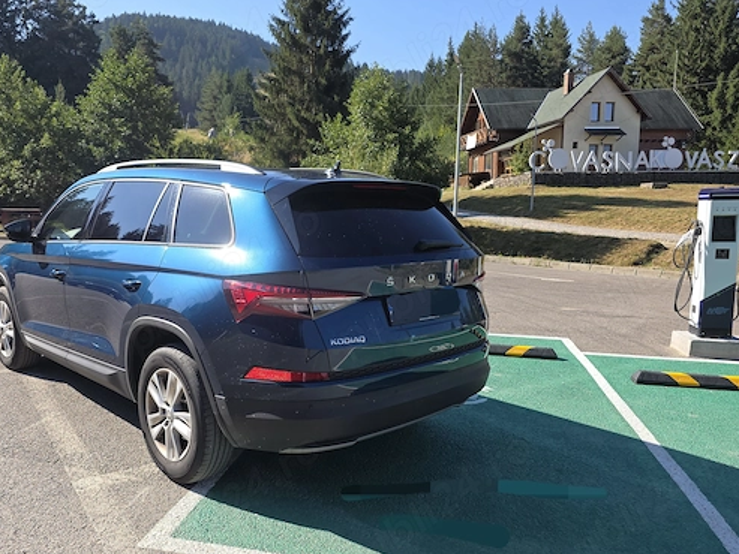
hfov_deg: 63.3
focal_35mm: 28
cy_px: 296
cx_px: 328
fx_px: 598
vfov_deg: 49.7
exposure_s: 1/455
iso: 12
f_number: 1.7
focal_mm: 6.3
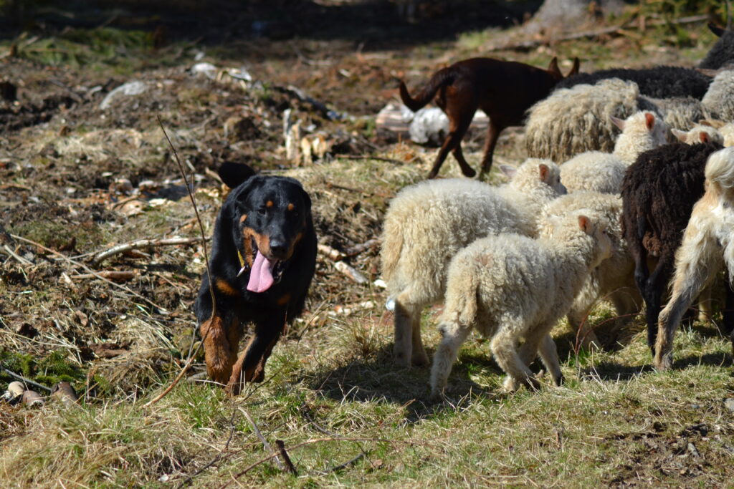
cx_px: 367
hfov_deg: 11.8
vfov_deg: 7.9
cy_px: 244
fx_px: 3548
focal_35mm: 174
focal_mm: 116
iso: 100
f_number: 5.6
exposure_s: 1/500
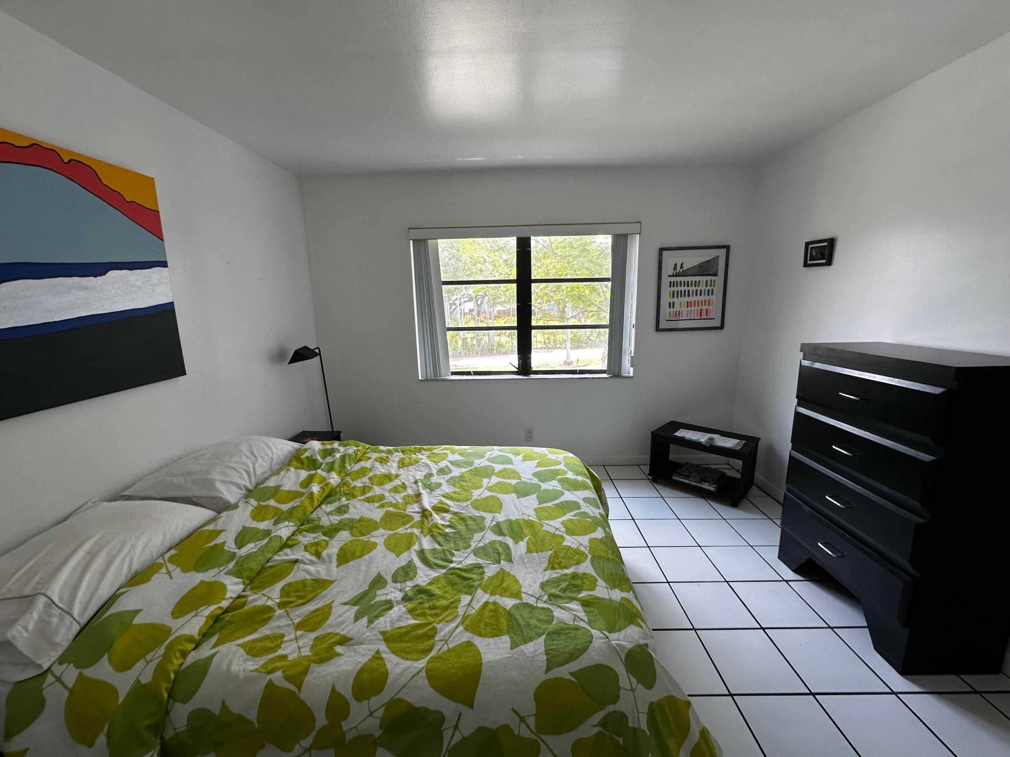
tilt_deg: -11.7
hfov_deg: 102.1
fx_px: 408
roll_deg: +1.6
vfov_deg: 85.7
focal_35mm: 14
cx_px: 505
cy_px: 378
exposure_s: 1/99
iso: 64
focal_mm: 2.22
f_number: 2.2
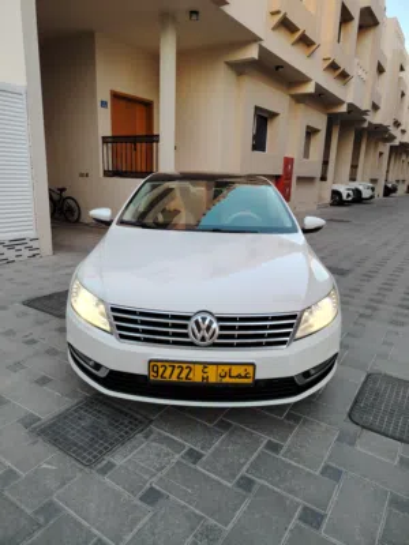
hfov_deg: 56.8
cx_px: 204
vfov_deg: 71.6
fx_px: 378
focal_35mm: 24
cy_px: 272
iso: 519
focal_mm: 5.25
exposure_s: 1/100
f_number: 1.75
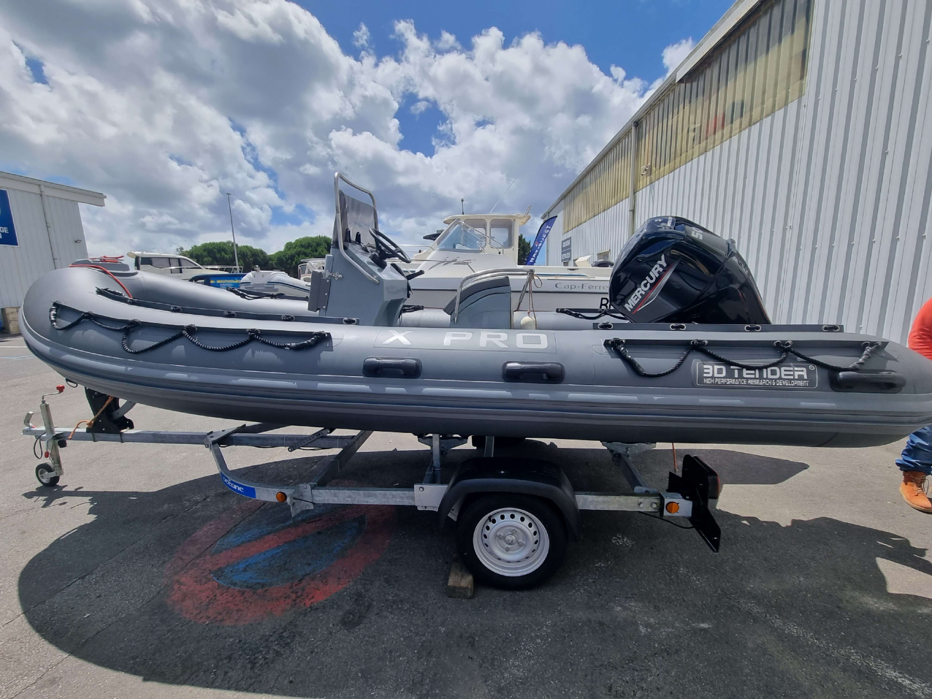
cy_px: 350
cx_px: 466
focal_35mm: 13
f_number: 2.2
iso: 50
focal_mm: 2.2
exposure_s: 1/2500
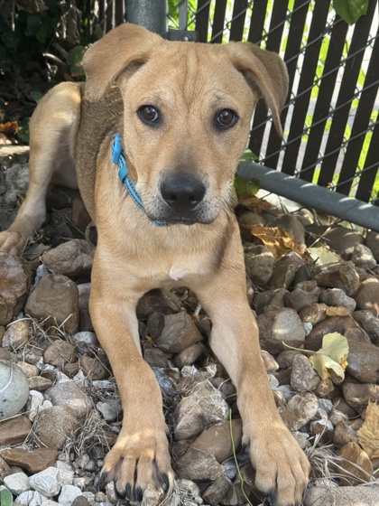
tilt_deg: -23.7
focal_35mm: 48
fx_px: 701
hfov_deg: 30.3
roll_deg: -1.7
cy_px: 253
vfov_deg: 39.7
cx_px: 190
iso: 64
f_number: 1.78
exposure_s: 1/368
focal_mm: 6.76
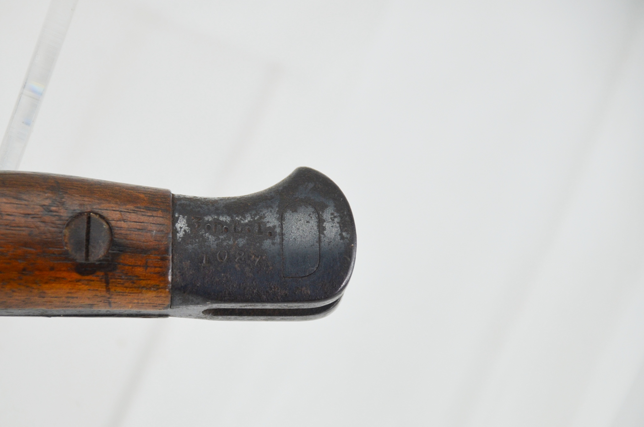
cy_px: 241
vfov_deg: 5.8
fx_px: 4241
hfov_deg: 8.7
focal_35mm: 238
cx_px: 267
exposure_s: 1/250
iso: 560
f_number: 5.6
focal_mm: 135
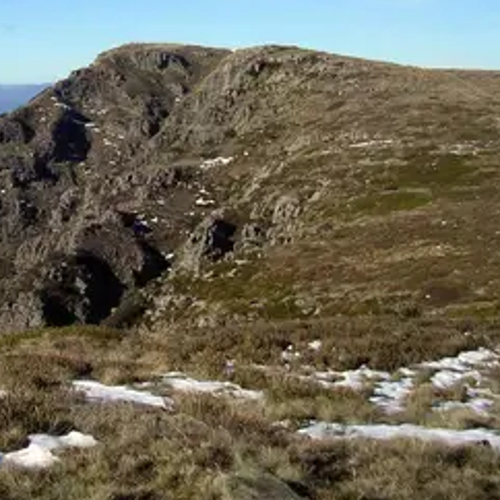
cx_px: 85
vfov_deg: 26.4
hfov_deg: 25.9
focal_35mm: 65
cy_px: 174
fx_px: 1062
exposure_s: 1/640
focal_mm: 5.7
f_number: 6.9
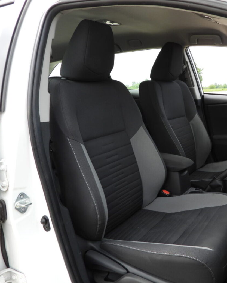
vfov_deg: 55.6
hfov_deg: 44.9
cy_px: 144
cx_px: 158
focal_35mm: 32
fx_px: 269
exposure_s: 1/320
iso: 100
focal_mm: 4.3
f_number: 2.8
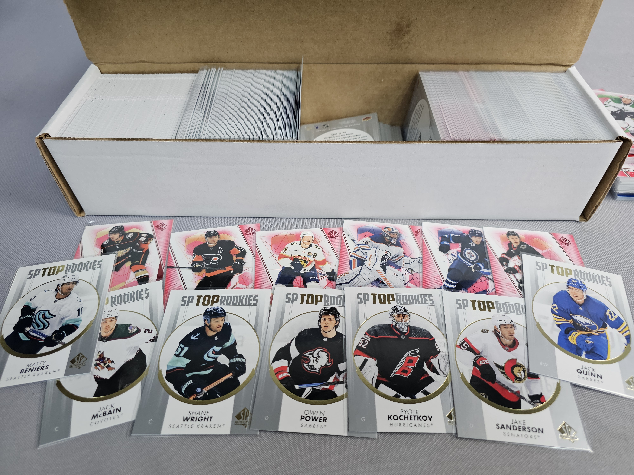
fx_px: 421
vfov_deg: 58.9
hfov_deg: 73.9
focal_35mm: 23
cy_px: 238
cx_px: 317
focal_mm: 6.3
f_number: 1.7
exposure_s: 1/120
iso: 200
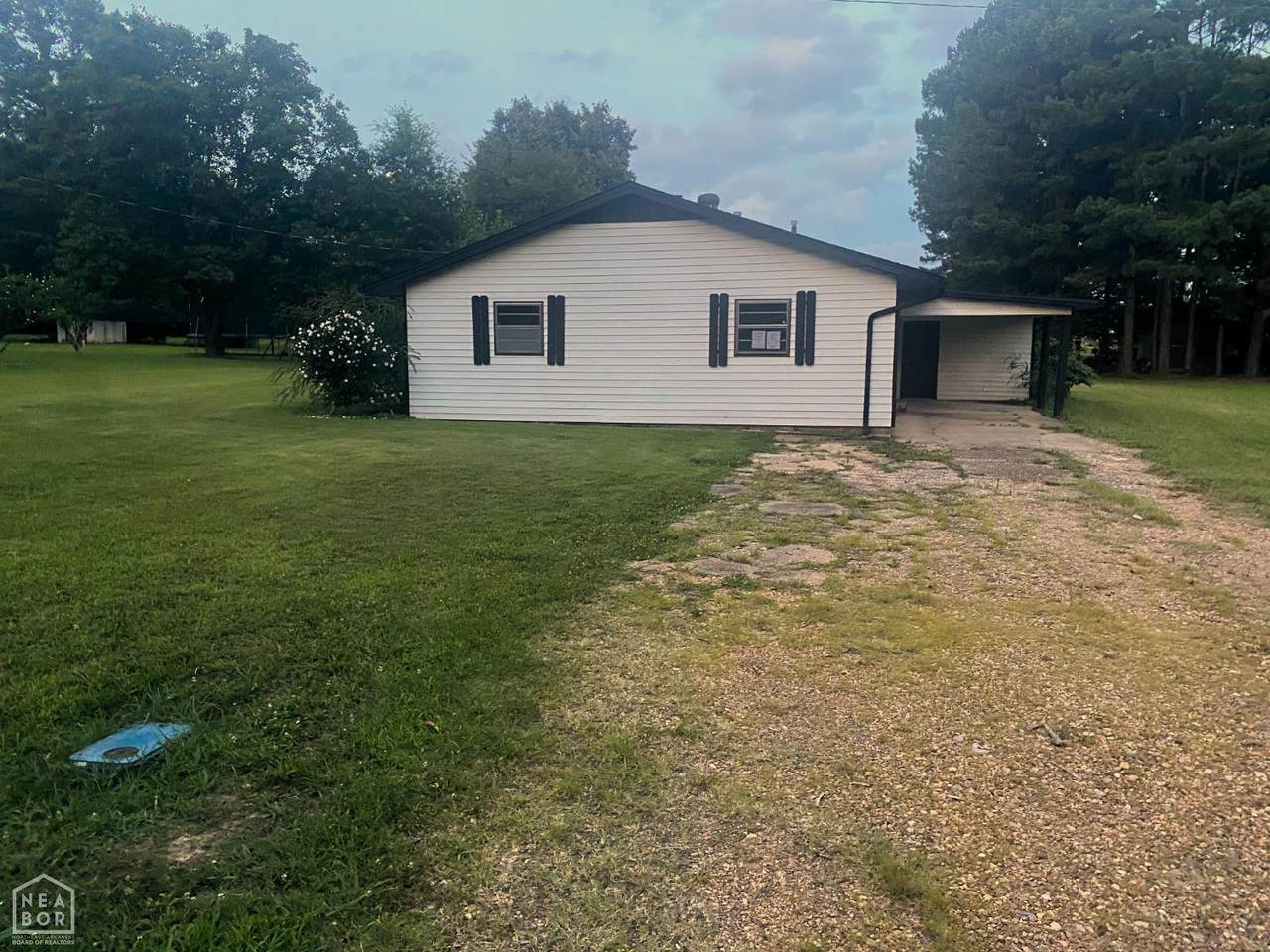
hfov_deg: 67.3
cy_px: 476
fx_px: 954
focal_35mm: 26
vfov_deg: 53.1
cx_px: 635
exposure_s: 1/40
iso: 500
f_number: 1.8
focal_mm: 4.25
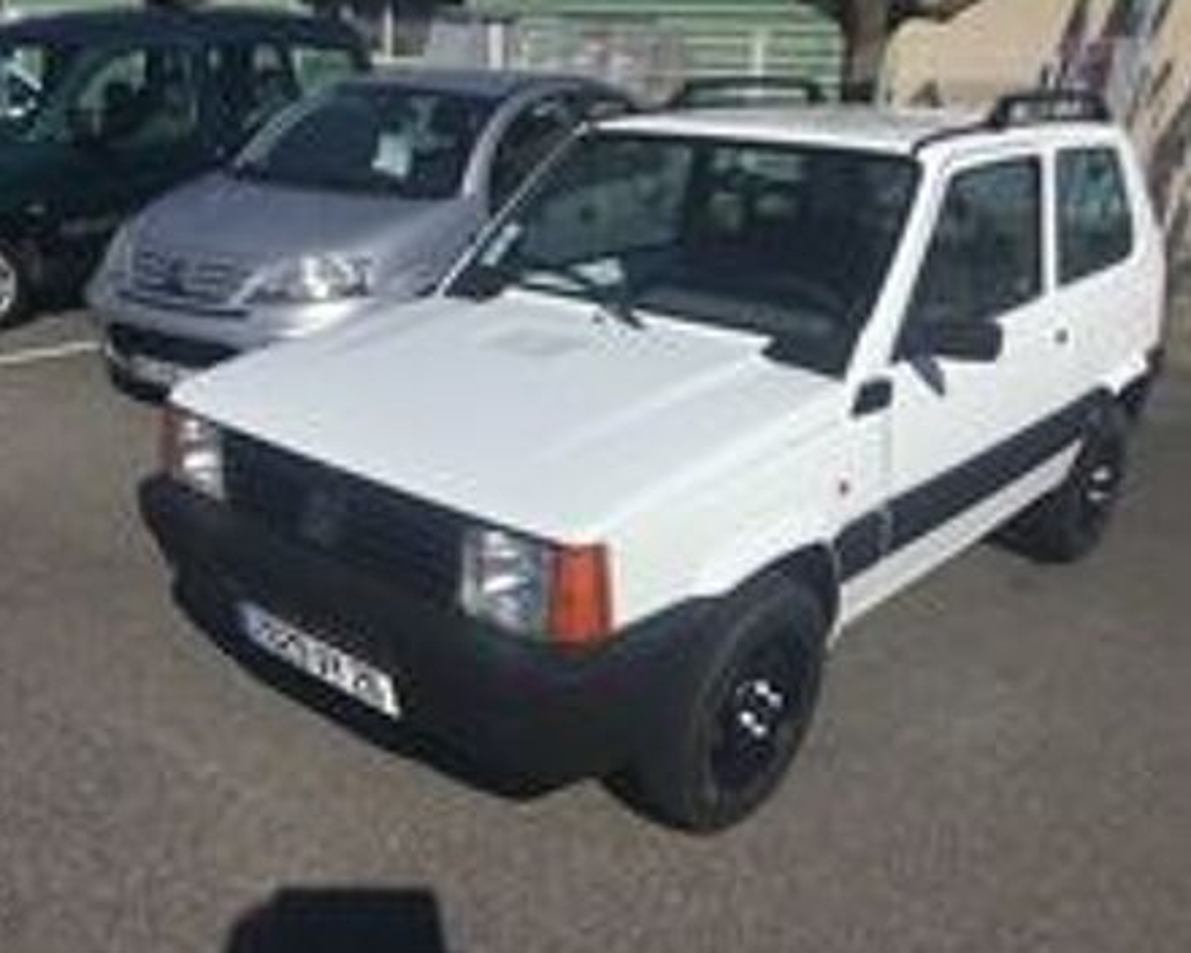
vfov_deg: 44.5
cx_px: 606
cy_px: 479
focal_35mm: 33
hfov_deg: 54.2
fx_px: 1163
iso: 25
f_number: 2.4
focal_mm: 3.3
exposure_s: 1/4808
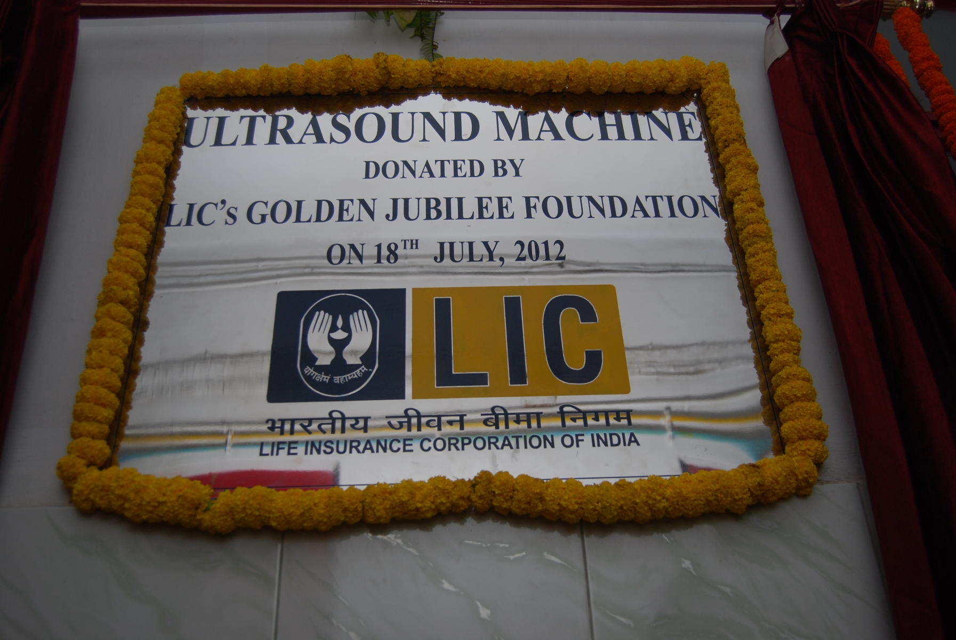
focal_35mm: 33
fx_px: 877
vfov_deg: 40.1
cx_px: 478
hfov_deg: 57.2
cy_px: 320
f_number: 4
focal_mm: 22
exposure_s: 1/60
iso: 200
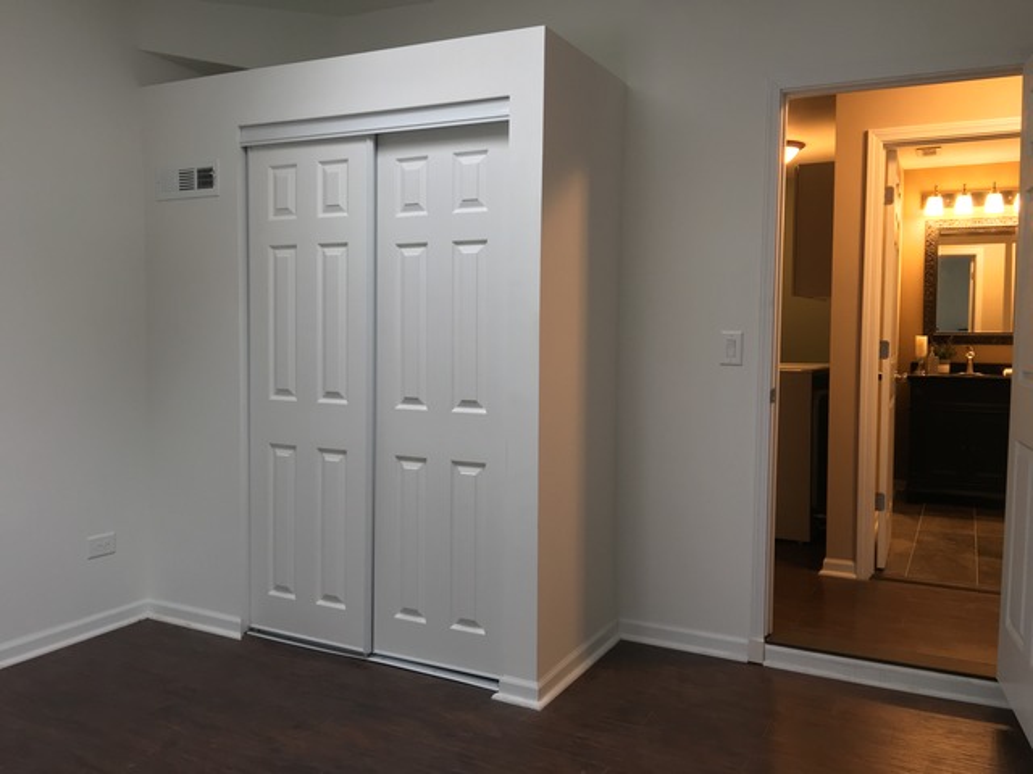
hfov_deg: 61.7
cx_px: 516
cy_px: 387
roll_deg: -1.5
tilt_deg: -2.5
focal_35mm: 29
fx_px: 865
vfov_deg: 48.2
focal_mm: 4.15
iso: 50
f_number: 2.2
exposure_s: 1/30
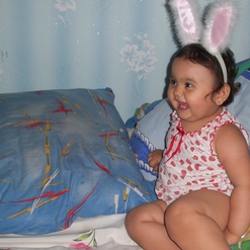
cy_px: 149
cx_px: 172
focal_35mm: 73
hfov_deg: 23.5
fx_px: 596
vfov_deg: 23.6
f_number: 3.4
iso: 64
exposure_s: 1/60
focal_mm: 7.9
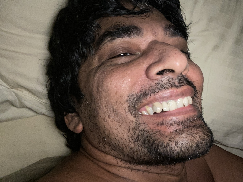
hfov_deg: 60.0
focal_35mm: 30
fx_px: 211
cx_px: 122
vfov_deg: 46.8
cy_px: 91
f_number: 2.2
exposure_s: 1/16
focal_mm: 2.71
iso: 250
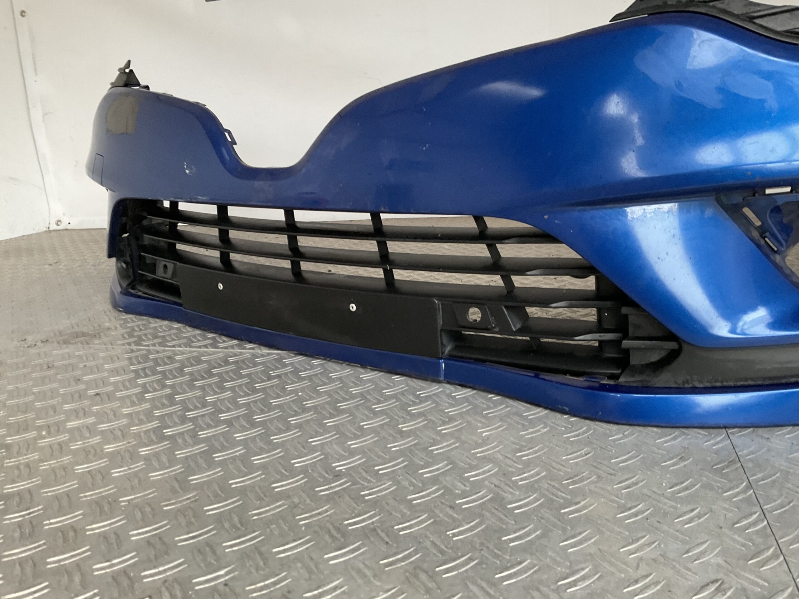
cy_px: 300
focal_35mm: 29
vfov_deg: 48.2
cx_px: 400
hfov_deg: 61.7
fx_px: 669
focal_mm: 3
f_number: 1.8
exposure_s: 1/60
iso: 125
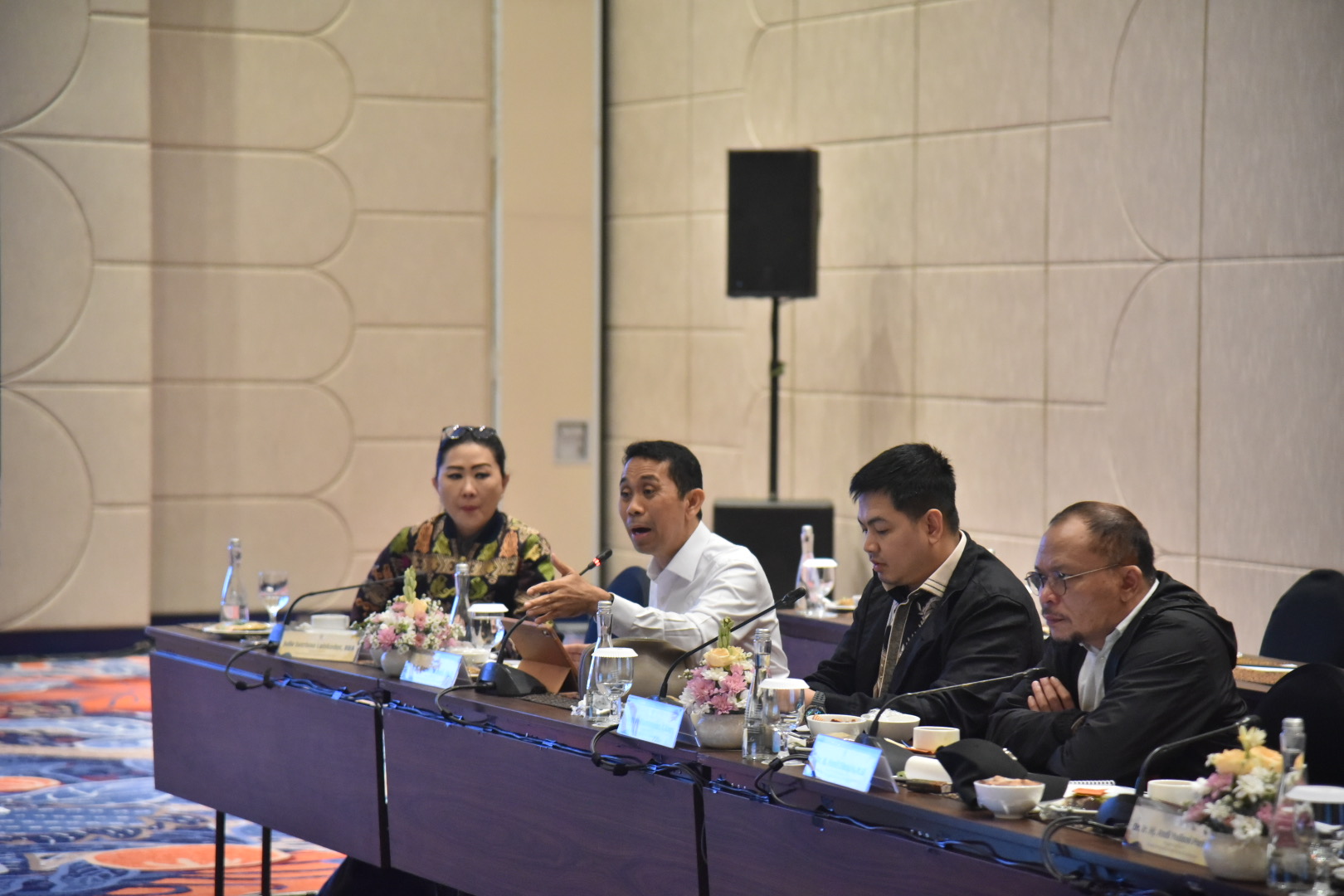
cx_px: 672
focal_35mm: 120
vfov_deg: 11.4
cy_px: 448
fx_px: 4480
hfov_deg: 17.1
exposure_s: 1/200
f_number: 4
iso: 5000
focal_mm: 120
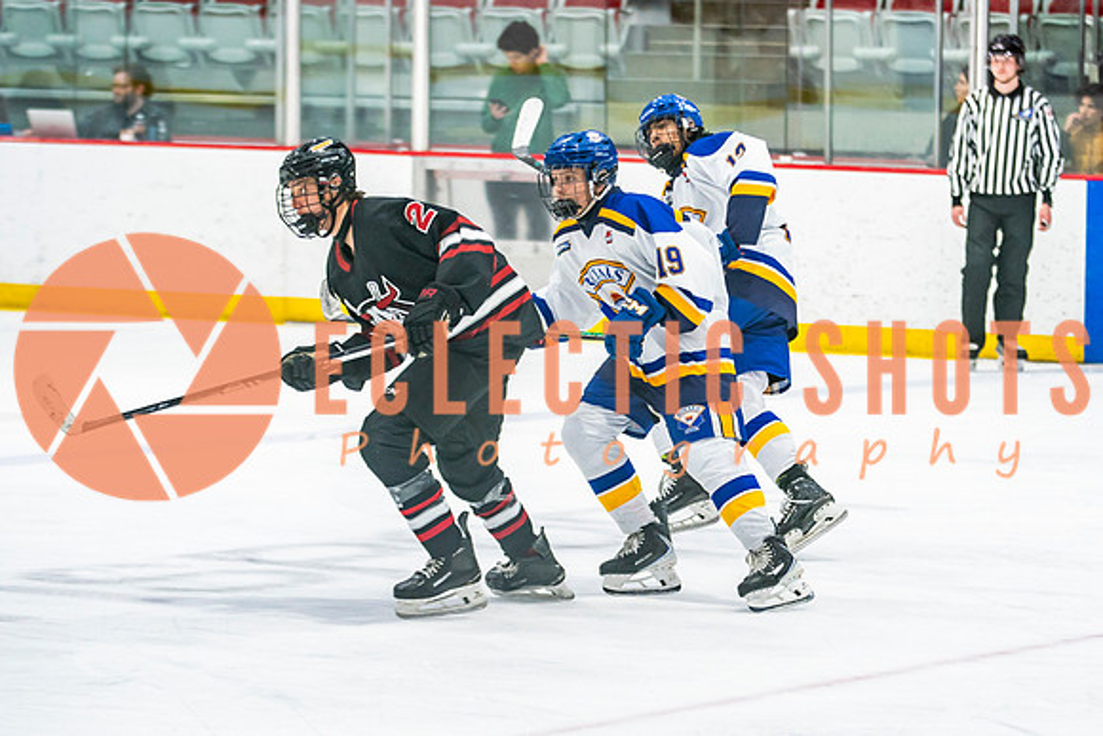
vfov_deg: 7.1
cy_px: 425
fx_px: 5913
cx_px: 729
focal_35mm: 193
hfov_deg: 10.6
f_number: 3.2
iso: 1000
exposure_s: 1/640
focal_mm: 115
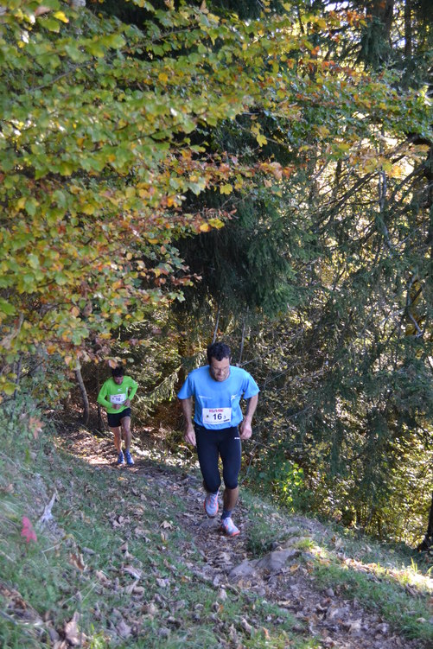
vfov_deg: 41.1
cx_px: 216
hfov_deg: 28.1
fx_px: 866
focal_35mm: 48
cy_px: 324
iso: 3200
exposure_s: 1/400
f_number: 4.8
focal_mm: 32
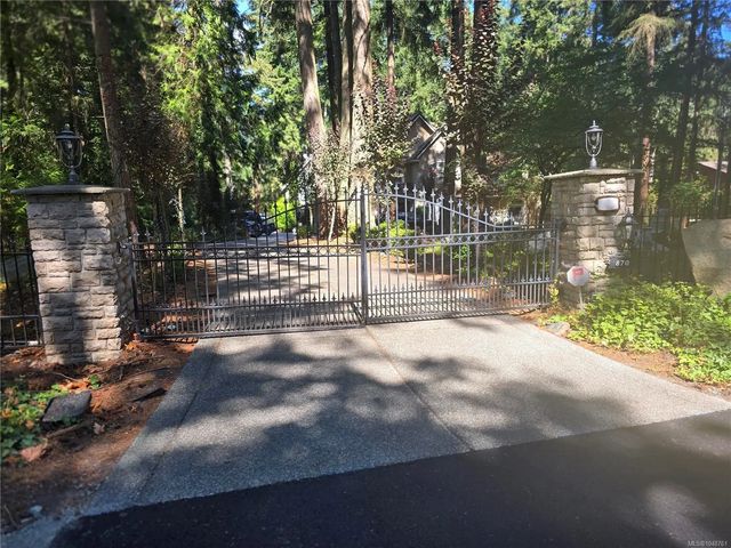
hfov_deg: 73.9
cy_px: 274
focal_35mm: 23
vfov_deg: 58.9
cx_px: 366
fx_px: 486
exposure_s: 1/124
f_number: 1.7
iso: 12
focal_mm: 6.3
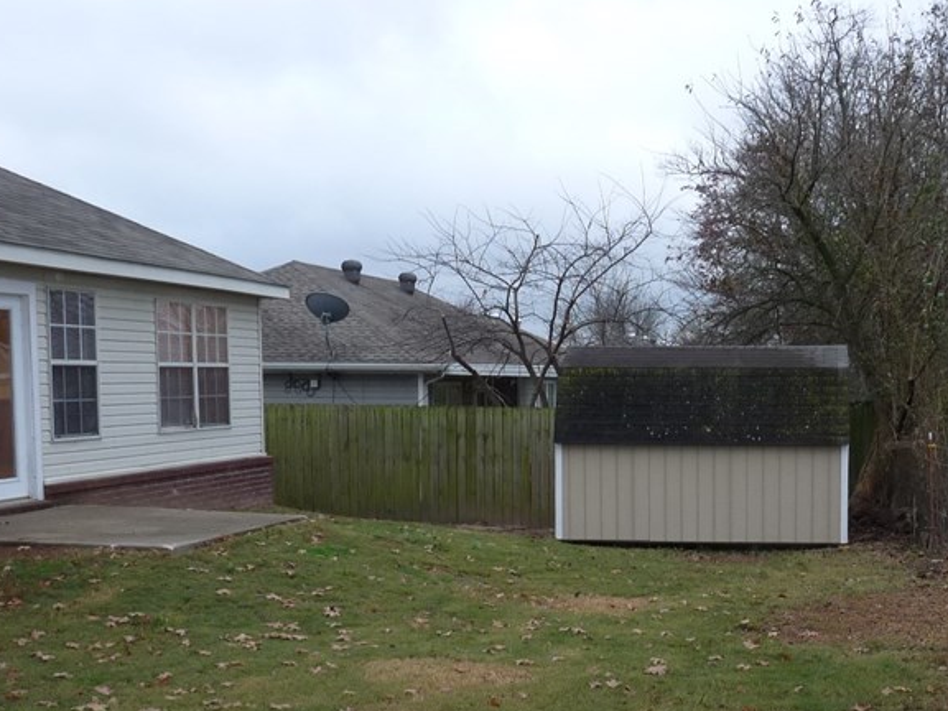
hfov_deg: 39.2
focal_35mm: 48
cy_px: 535
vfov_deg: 29.8
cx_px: 637
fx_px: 1315
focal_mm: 4.8
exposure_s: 1/60
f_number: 2.8
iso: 125
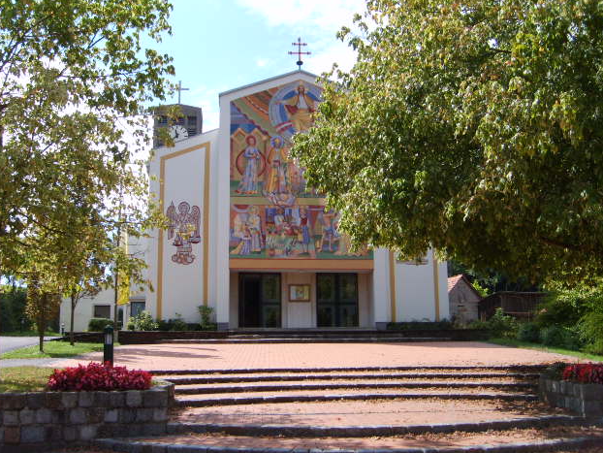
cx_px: 300
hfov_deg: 51.3
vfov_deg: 39.7
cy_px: 229
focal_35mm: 36
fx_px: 627
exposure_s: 1/750
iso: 50
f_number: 2.8
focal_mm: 5.8
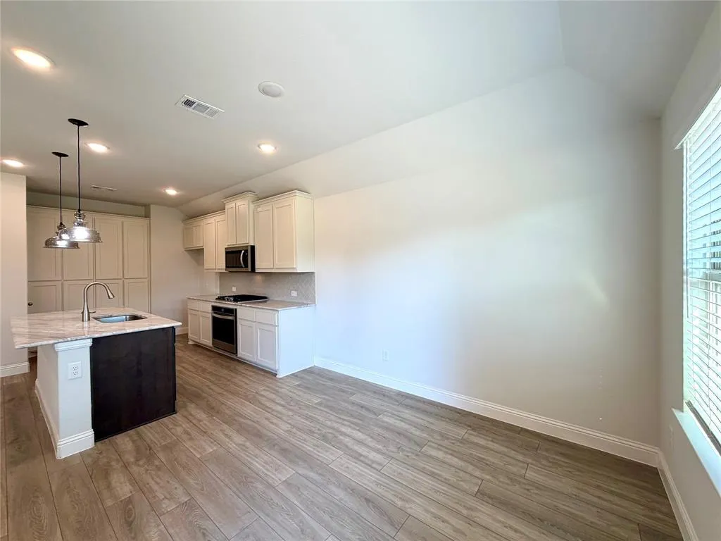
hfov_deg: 102.1
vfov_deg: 85.7
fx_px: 292
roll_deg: +0.9
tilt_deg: -1.0
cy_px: 270
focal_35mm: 14
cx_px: 360
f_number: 2.2
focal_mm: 2.22
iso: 80
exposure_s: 1/120
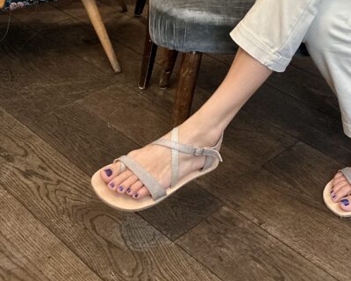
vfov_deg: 21.1
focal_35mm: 60
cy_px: -152
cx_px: 310
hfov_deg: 30.2
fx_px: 623
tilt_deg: -8.4
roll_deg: -3.9
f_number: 1.78
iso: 160
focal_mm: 6.86
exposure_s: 1/100
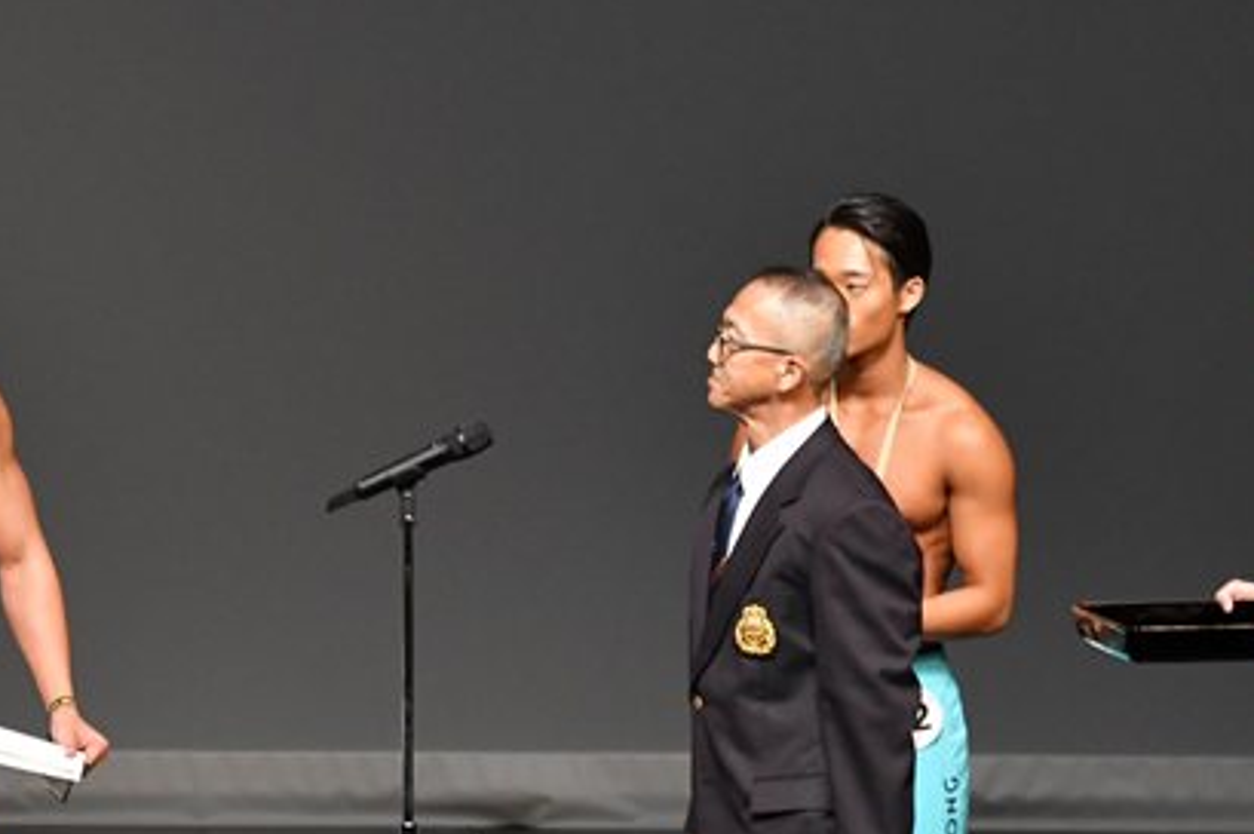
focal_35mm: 512
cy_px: 675
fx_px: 17820
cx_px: 130
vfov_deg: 2.7
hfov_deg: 4.0
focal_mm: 180
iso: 2500
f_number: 5.6
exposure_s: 1/400
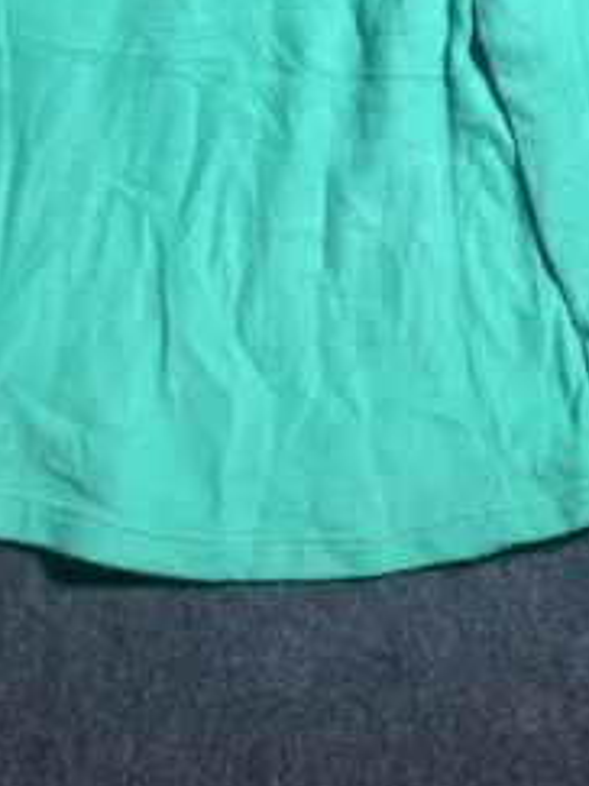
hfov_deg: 25.6
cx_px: 227
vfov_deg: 32.8
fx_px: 1294
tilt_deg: -59.0
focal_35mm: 57
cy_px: 147
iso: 250
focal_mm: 5.7
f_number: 1.5
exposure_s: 1/50
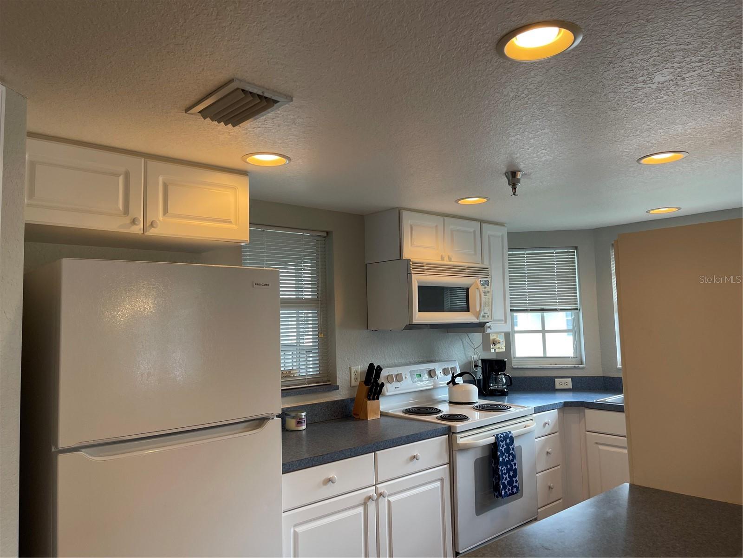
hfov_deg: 69.4
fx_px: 537
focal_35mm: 25
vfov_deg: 54.9
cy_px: 279
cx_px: 372
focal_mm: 5.1
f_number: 1.6
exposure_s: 1/60
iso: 80
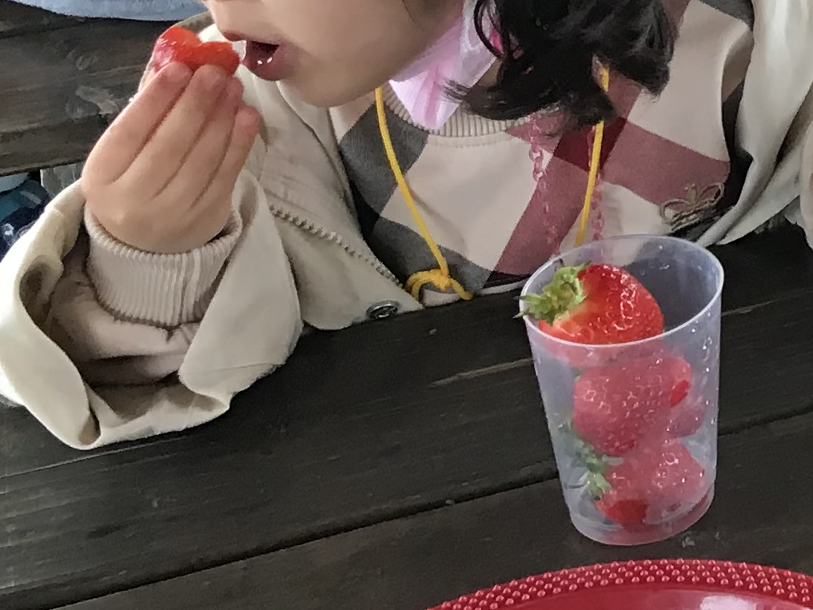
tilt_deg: -20.4
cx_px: 1476
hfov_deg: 15.2
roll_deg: -1.5
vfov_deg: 12.7
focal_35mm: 111
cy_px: -285
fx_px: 2607
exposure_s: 1/40
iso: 25
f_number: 1.8
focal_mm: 3.99
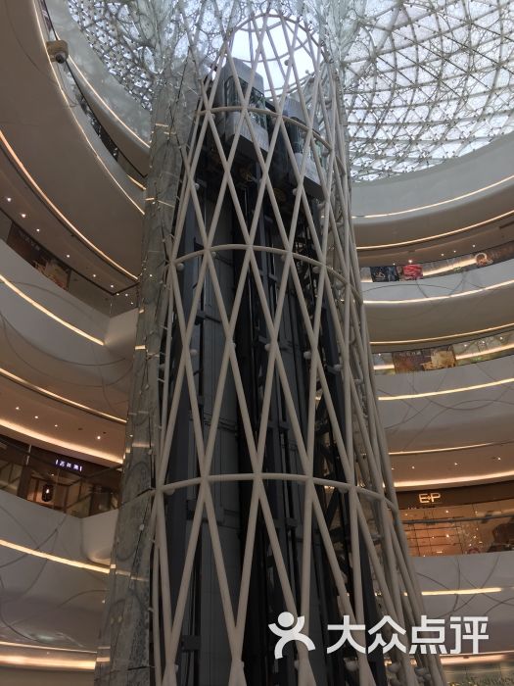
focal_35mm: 29
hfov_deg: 48.2
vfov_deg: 61.7
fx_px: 574
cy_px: 343
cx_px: 257
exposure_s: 1/50
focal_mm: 4.15
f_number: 2.2
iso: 32
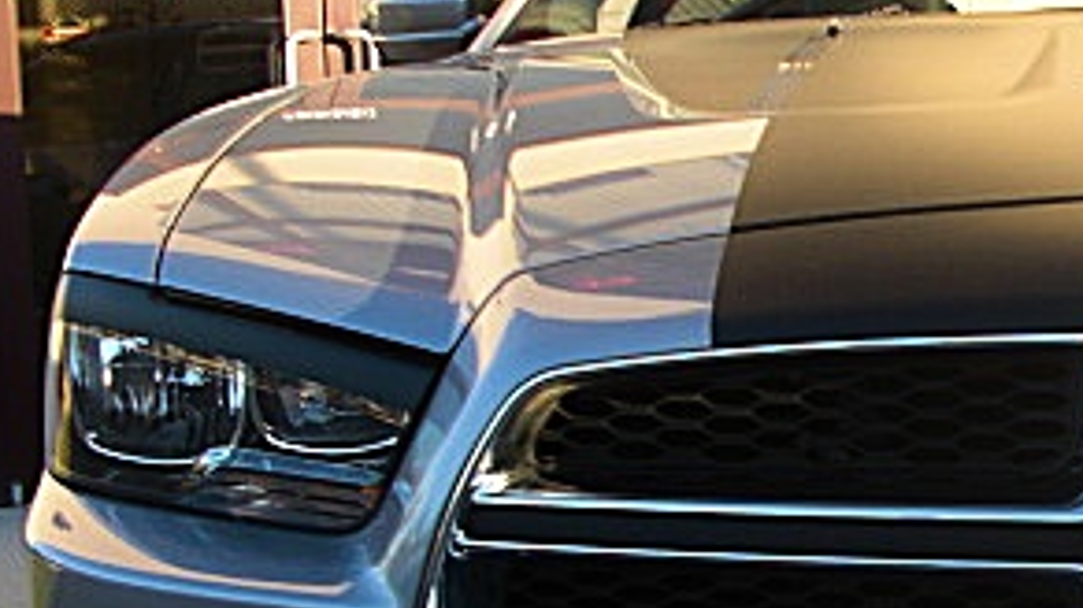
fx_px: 2469
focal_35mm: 86
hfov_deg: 23.5
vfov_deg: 14.0
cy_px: 508
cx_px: 1131
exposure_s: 1/125
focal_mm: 6.3
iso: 50
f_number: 2.8
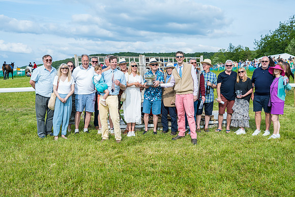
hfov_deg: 51.6
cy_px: 105
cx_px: 155
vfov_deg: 35.7
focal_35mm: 37
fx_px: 305
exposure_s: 1/320
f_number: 4.5
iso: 50
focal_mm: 34
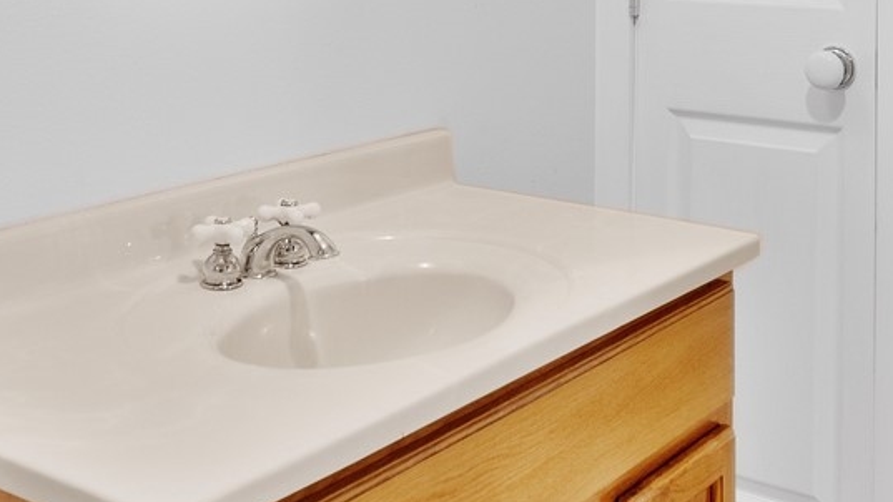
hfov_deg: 39.2
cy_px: -121
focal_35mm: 53
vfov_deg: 20.9
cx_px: 465
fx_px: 1255
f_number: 6.3
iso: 320
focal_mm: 11
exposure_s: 1/1.67
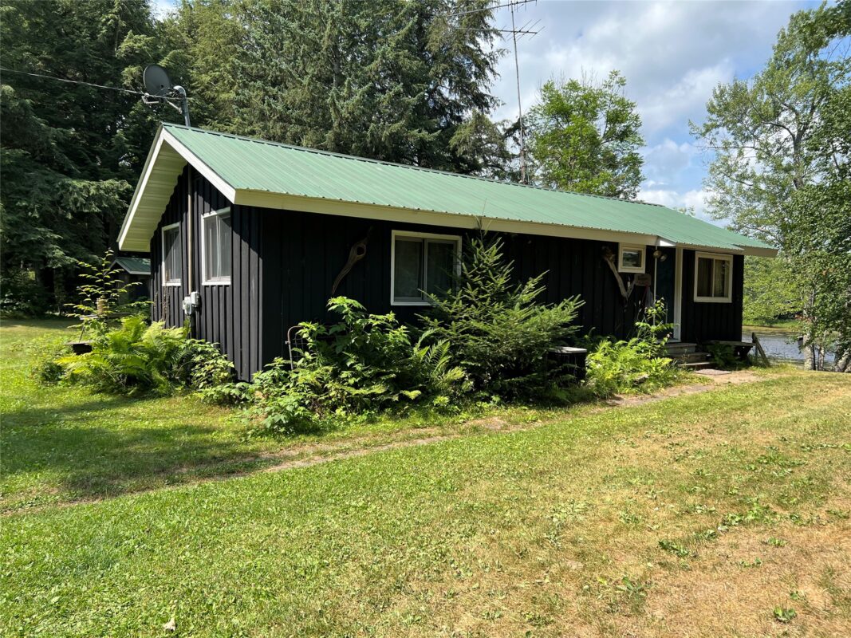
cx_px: 426
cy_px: 319
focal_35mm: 26
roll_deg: -0.4
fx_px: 639
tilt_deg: -2.6
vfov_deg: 53.1
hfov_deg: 67.3
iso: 50
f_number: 1.5
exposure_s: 1/1901
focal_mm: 5.7
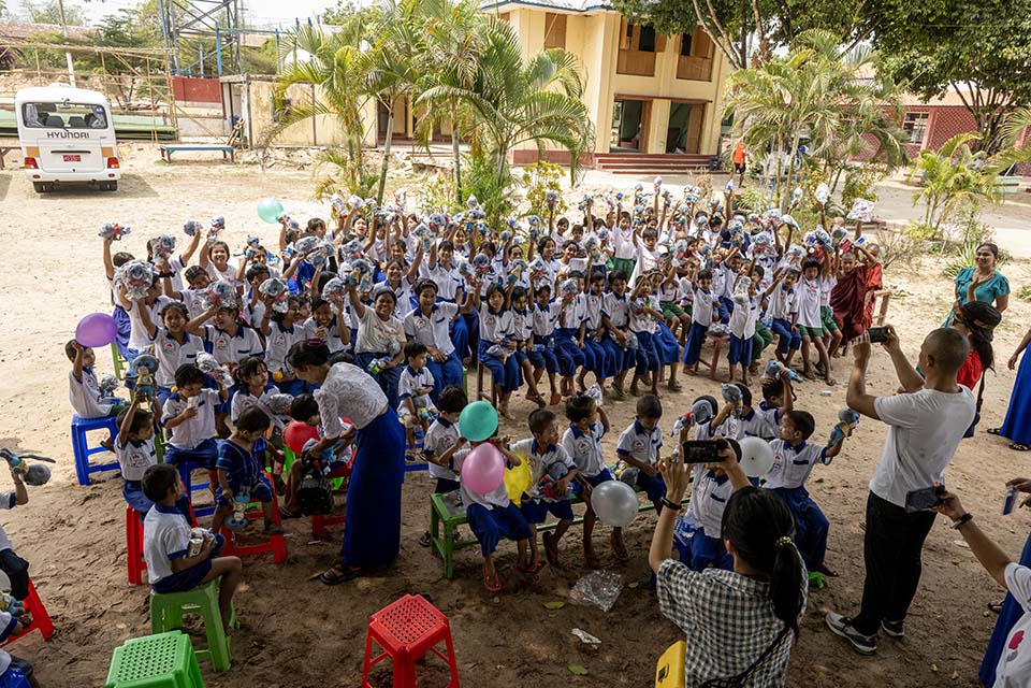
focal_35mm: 24
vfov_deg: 53.1
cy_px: 344
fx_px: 687
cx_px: 516
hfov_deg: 73.7
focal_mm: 24
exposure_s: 1/320
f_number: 8
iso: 640
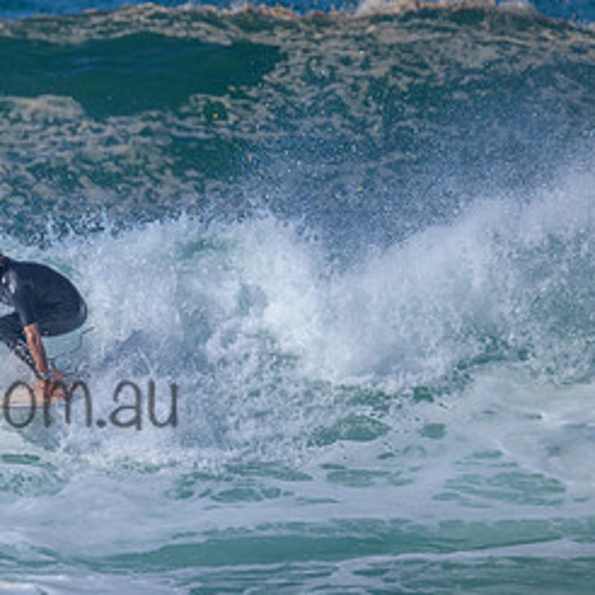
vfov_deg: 1.1
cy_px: 371
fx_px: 31231
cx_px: -77
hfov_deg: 1.1
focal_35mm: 1606
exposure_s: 1/2000
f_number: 11
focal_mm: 800
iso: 900
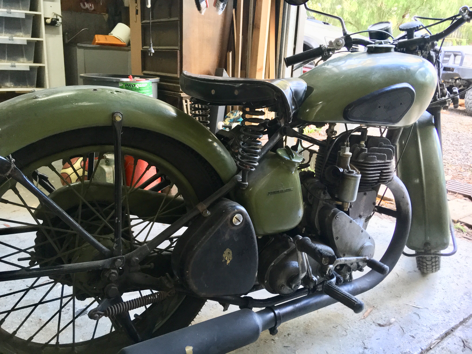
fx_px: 395
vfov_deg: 48.2
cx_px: 236
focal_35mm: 29
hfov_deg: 61.7
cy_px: 177
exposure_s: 1/20
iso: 200
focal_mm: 4.15
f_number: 2.2
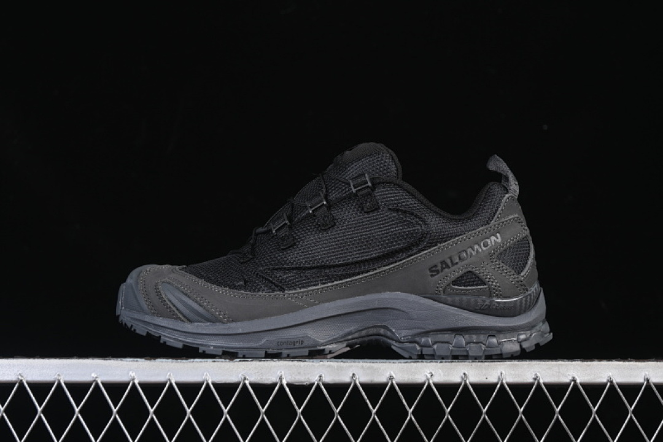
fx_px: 1381
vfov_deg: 18.2
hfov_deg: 27.0
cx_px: 332
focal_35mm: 75
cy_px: 221
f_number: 6.3
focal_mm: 50
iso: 160
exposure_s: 1/50
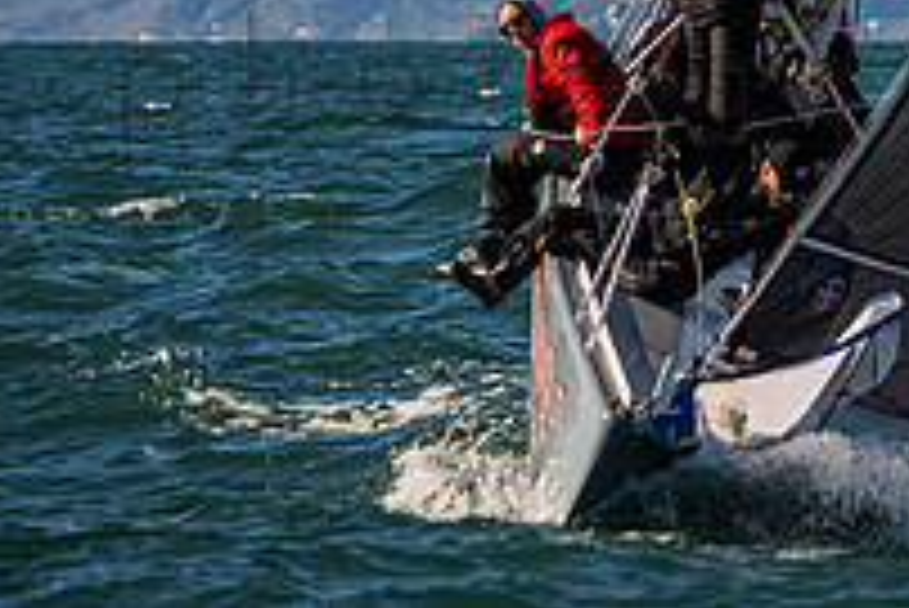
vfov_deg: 2.3
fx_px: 15261
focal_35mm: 604
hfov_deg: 3.4
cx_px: 1120
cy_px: -259
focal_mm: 190
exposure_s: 1/4000
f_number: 5.6
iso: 400
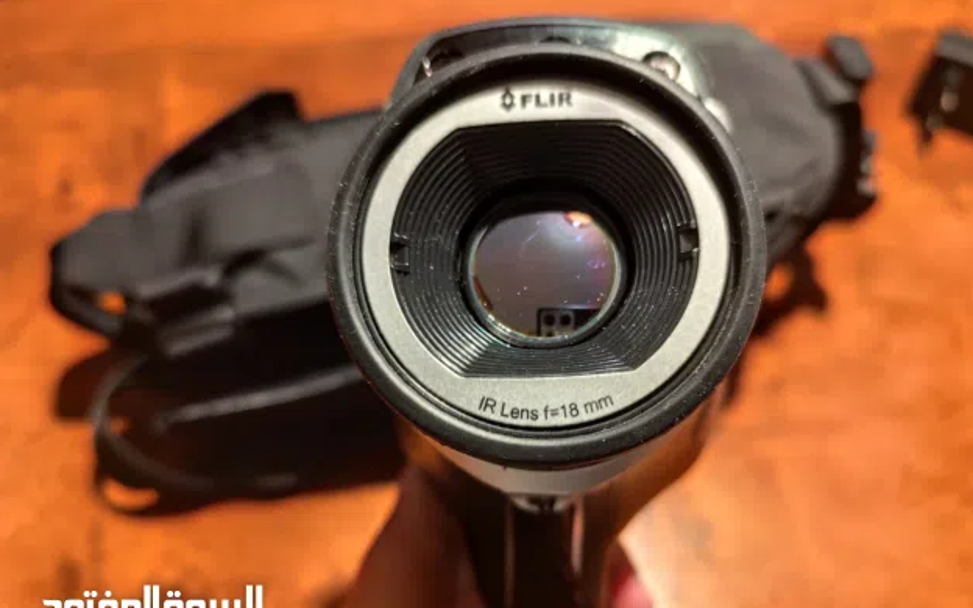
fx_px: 663
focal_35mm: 25
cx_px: 497
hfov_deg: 72.5
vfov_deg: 49.0
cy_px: 360
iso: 1000
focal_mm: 6.14
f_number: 1.65
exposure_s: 1/25
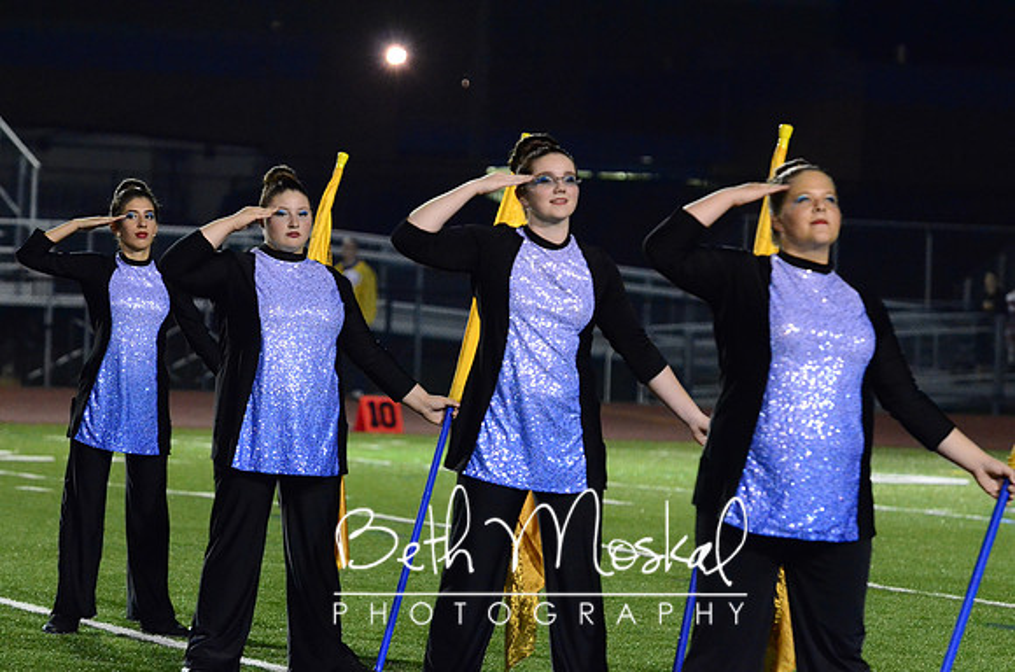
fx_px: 8440
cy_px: 336
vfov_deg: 4.6
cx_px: 508
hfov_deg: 6.9
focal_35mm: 300
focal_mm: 200
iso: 6400
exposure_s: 1/320
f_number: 5.6
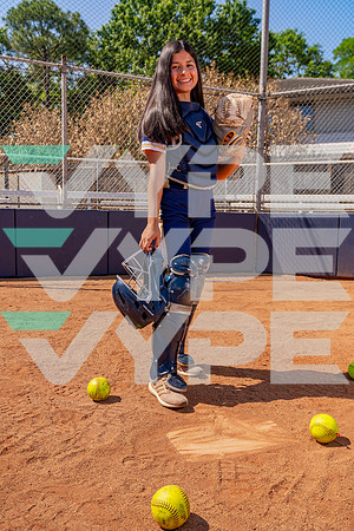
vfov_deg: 60.3
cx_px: 177
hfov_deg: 42.3
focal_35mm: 31
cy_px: 266
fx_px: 457
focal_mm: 31
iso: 100
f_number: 5
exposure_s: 1/400
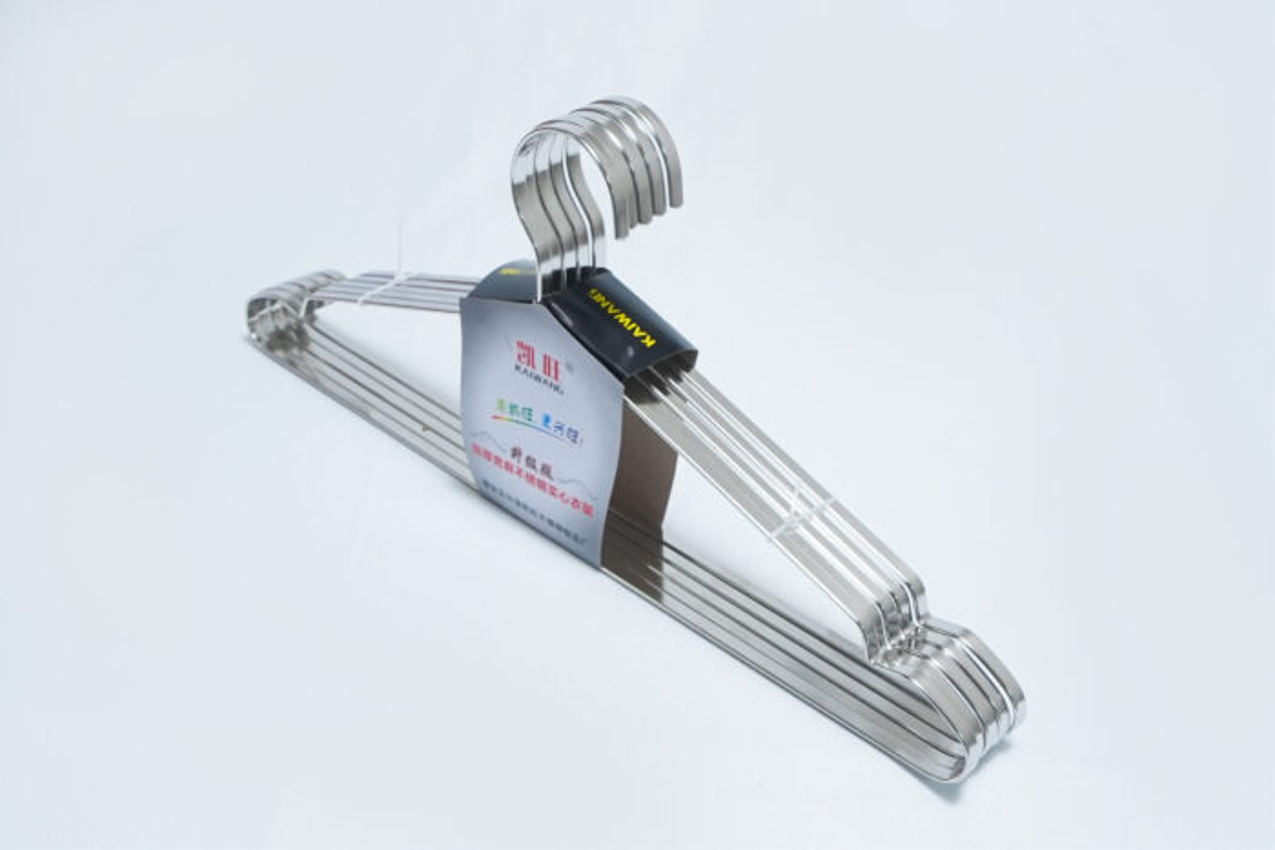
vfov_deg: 31.2
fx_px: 1523
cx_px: 638
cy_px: 425
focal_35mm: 43
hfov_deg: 45.4
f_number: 9
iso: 2500
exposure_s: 1/160
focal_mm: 29
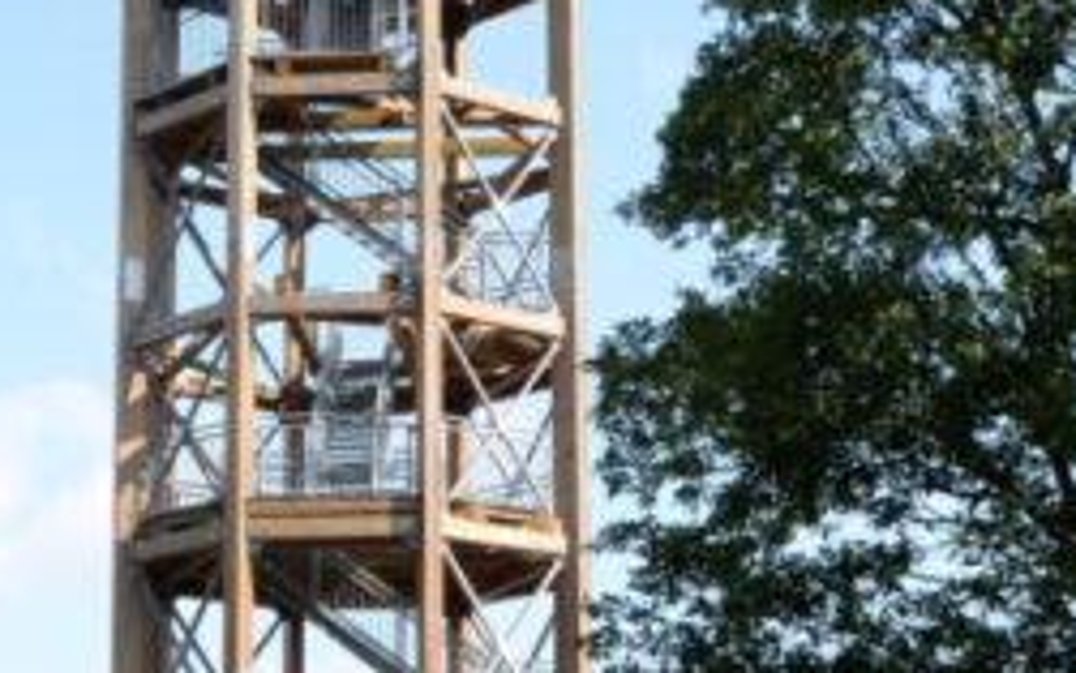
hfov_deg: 20.8
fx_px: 2933
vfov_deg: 13.0
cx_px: 454
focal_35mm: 100
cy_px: 506
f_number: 11
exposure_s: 1/500
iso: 800
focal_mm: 24
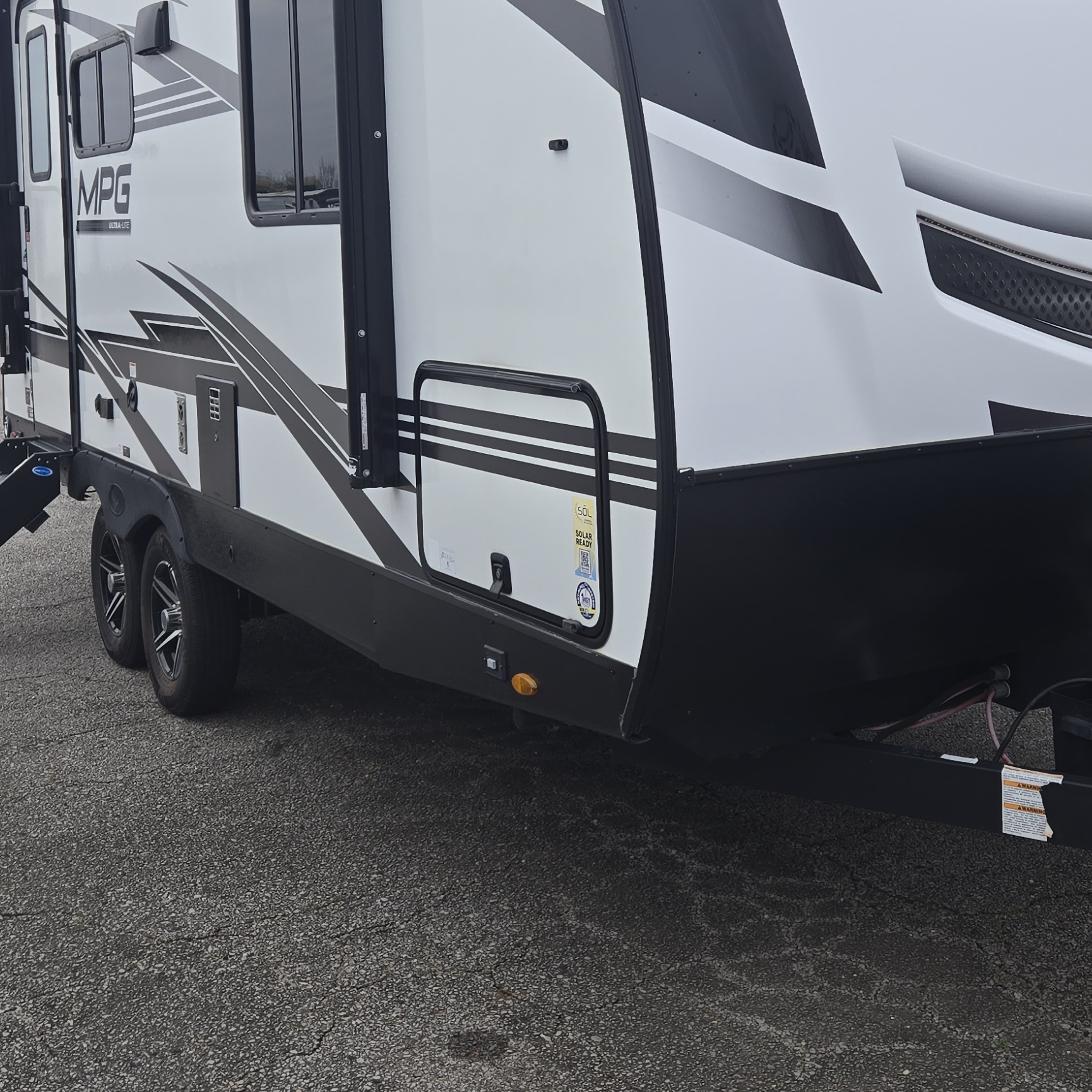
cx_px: 699
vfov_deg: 35.5
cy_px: 324
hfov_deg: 35.8
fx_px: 1677
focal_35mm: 47
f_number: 1.8
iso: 25
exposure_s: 1/432
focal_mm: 5.4
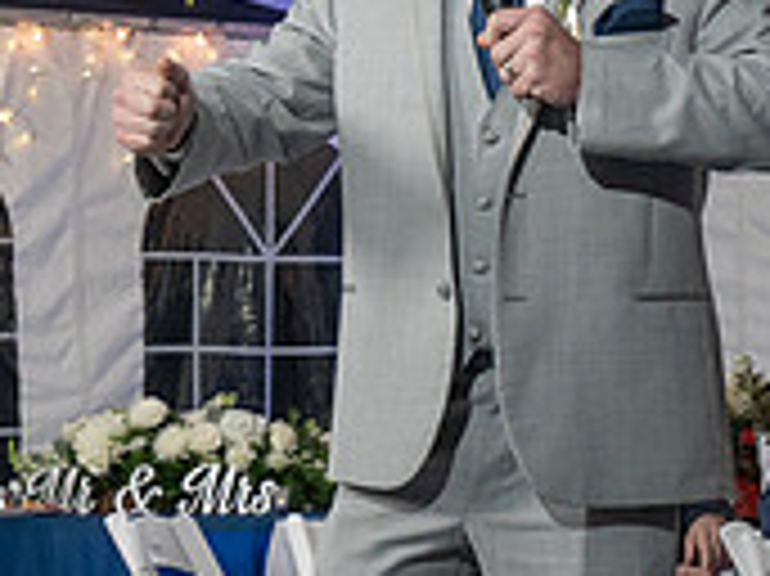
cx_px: 220
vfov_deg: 12.1
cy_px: 405
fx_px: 2712
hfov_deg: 16.1
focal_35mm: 122
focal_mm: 35
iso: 2000
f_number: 5.6
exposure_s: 1/250
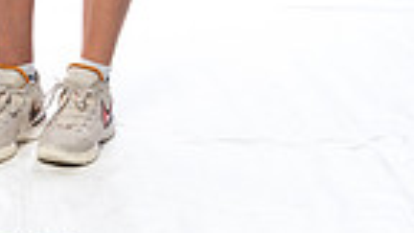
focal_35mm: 160
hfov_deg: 13.3
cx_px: 6
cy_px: -345
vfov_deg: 7.1
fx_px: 1756
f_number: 5.6
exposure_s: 1/250
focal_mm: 49
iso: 640
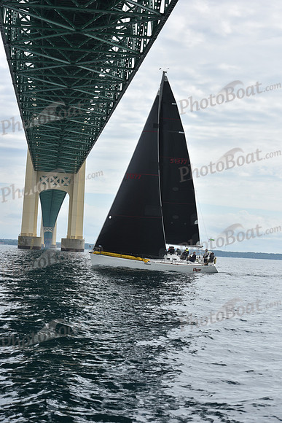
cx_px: 141
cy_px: 212
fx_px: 822
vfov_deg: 28.8
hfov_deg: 19.5
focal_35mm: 70
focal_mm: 70
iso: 250
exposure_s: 1/800
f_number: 9
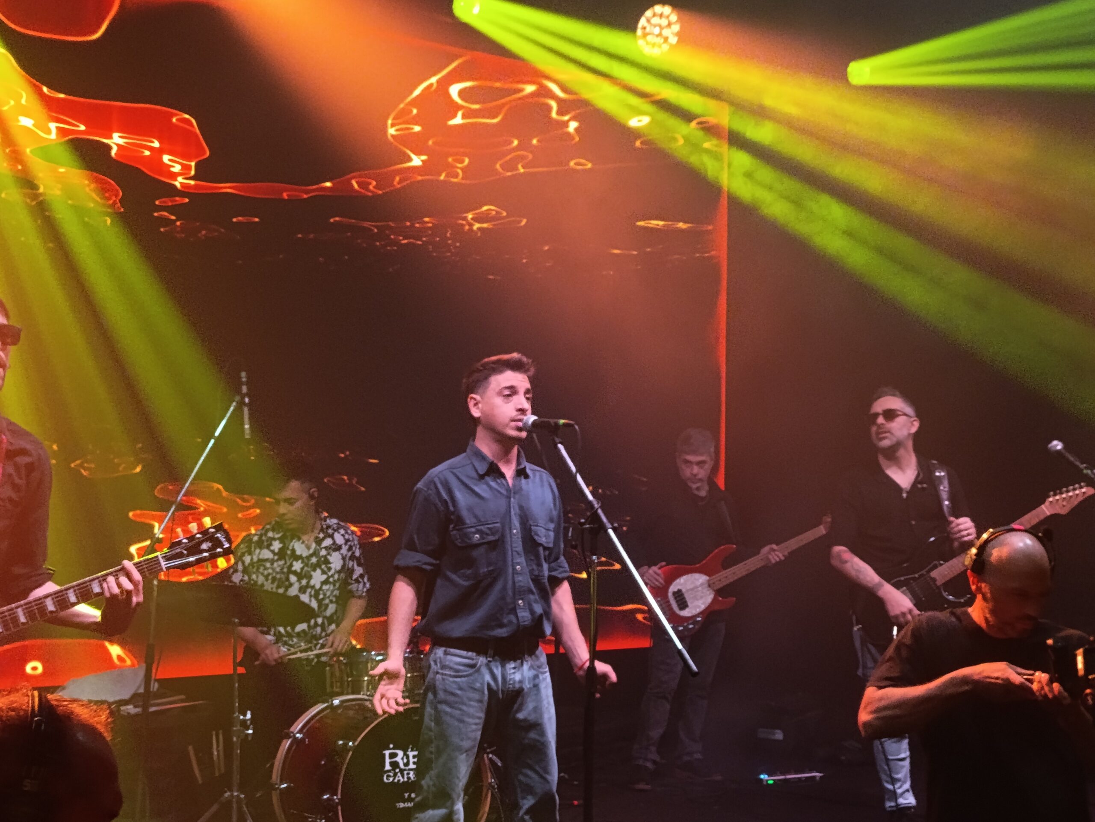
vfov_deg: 29.1
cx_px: 548
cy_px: 411
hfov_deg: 38.2
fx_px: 1582
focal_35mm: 50
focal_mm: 4.71
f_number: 1.7
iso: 800
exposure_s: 1/25
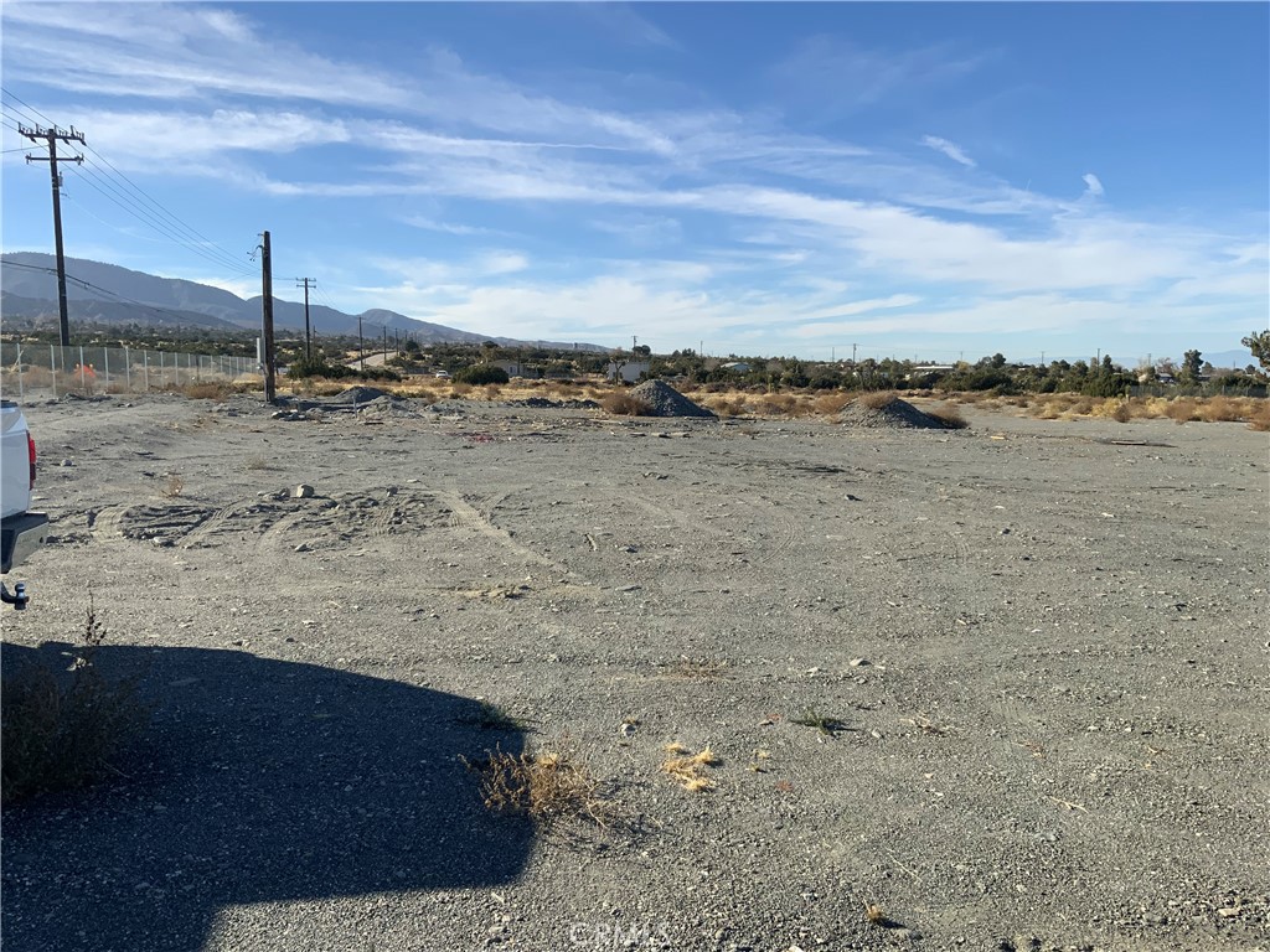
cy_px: 476
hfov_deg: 61.7
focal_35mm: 29
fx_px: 1064
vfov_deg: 48.2
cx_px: 635
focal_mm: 3
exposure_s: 1/2427
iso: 16
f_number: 1.8
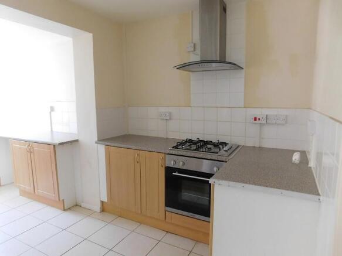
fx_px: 227
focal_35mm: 23
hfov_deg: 73.9
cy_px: 128
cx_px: 171
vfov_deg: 58.9
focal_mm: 4
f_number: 3
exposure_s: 1/30
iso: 400
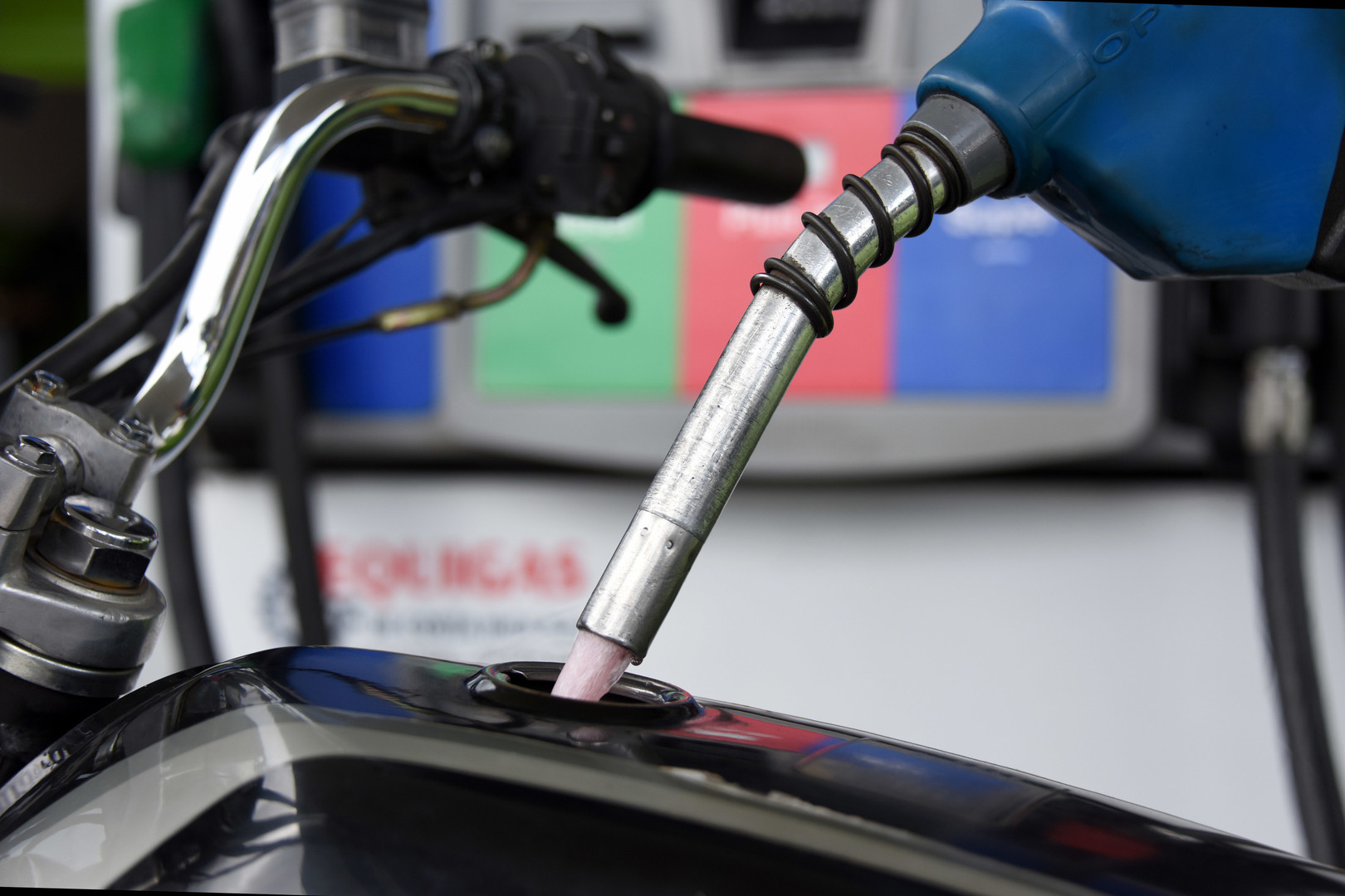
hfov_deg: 32.4
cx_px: 672
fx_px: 2316
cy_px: 448
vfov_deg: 21.9
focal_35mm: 62
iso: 500
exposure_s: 1/640
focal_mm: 62
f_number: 4.8
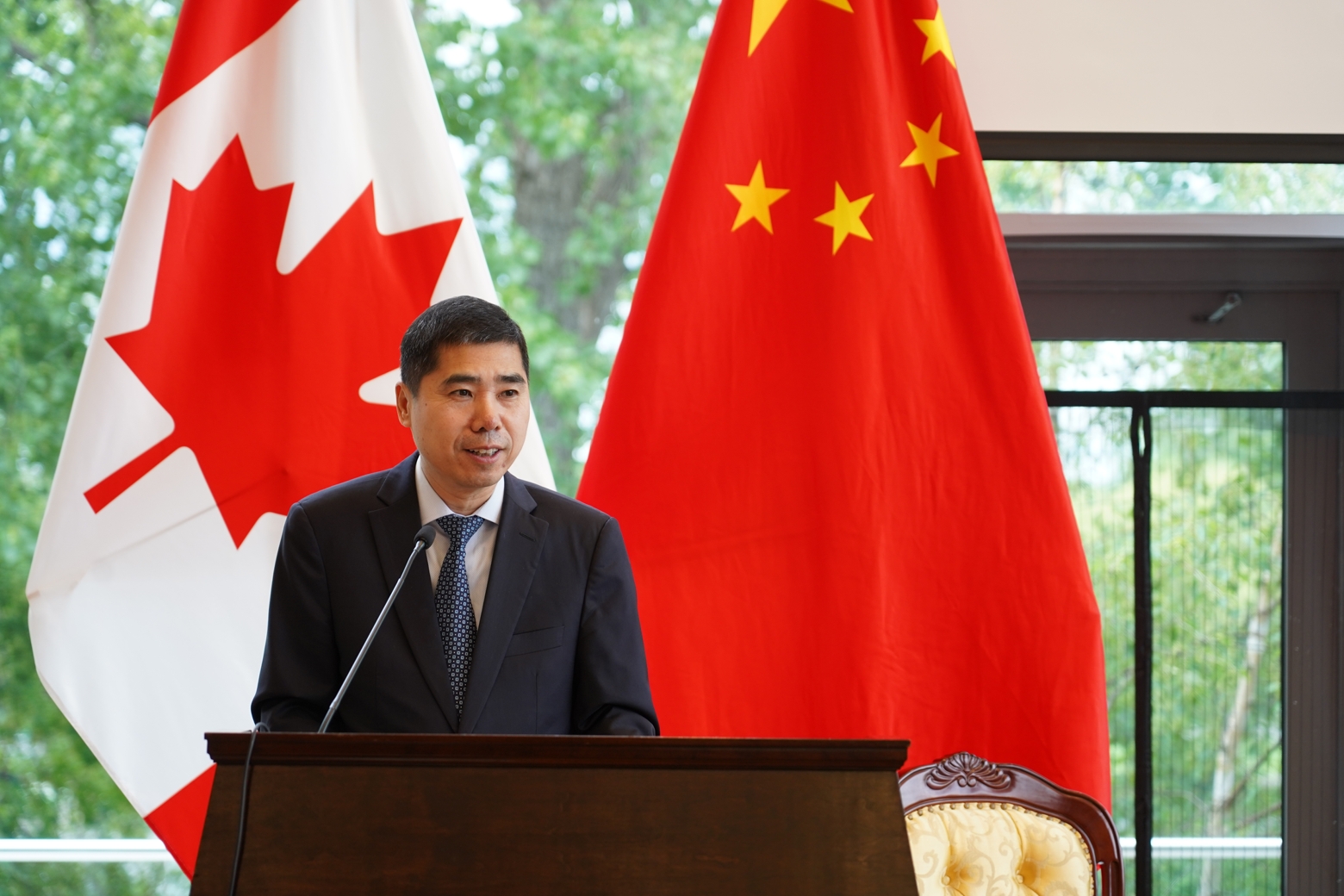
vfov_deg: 13.0
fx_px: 3920
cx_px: 672
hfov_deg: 19.5
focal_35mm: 105
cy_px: 448
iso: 500
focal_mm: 105
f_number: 4
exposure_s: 1/160
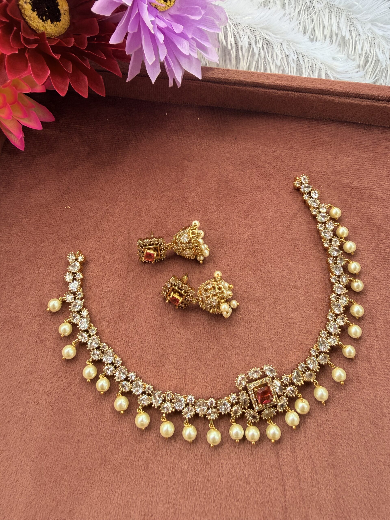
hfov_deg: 56.8
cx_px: 195
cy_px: 260
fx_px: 361
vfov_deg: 71.6
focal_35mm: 24
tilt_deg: -59.3
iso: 80
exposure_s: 1/121
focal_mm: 2.22
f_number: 2.2
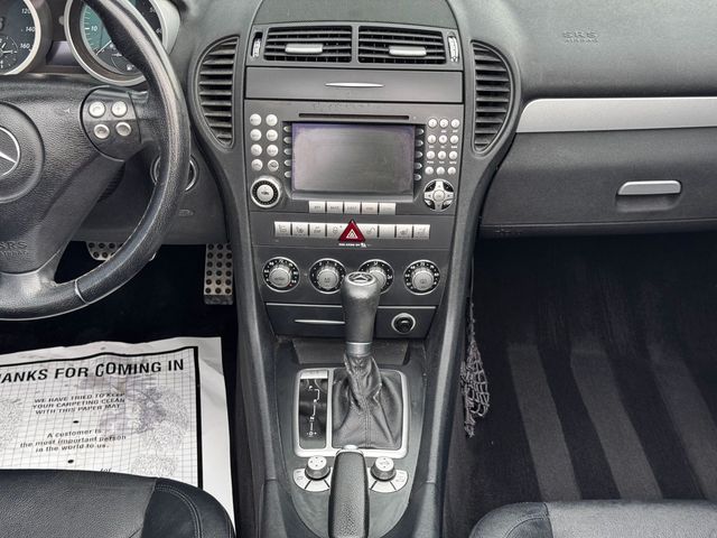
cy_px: 269
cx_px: 358
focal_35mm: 48
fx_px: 994
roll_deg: -1.5
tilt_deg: -32.0
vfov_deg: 30.3
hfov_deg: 39.7
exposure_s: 1/93
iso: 100
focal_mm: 6.76
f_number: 1.78
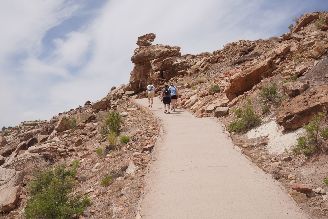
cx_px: 164
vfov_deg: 29.9
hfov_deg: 43.6
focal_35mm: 45
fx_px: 410
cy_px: 110
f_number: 18
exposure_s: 1/100
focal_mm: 45
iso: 100
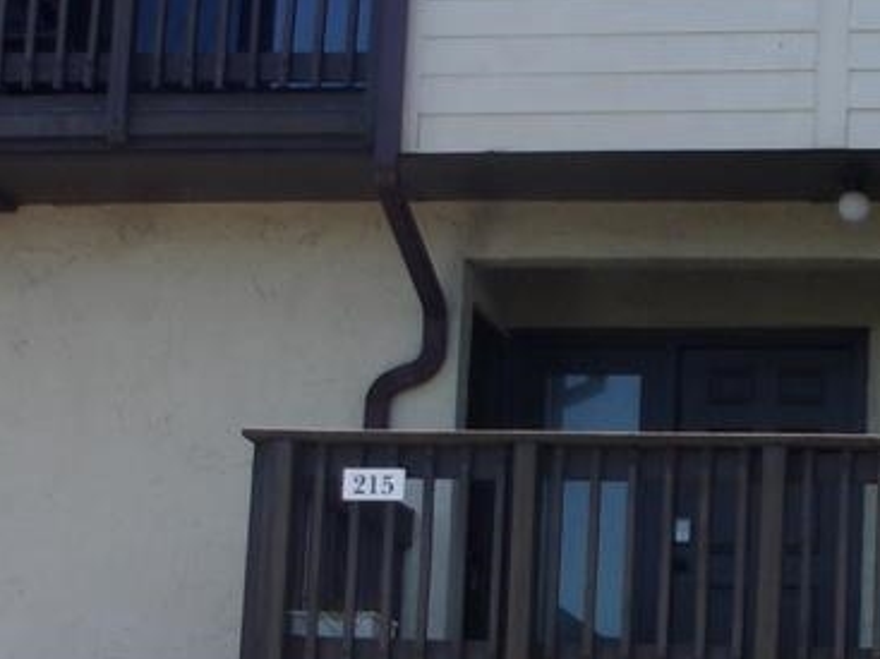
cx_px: 1012
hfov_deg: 13.0
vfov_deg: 10.0
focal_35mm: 148
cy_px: 590
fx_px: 3761
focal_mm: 9.5
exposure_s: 1/240
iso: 80
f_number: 4.9
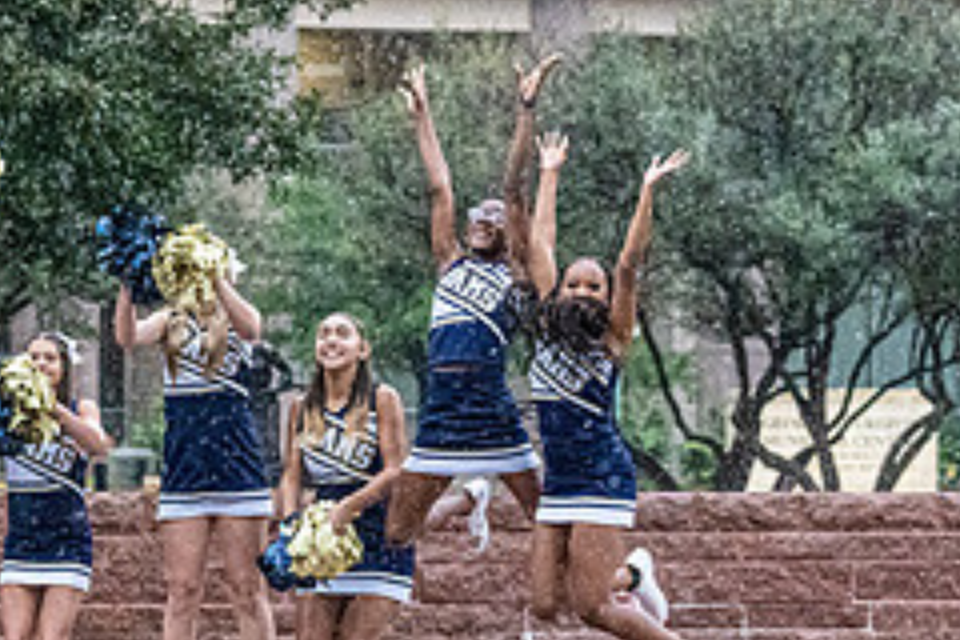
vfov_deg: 6.4
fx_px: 5733
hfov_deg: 9.5
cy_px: 390
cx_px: -161
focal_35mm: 215
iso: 12800
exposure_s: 1/1250
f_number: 3.5
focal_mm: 70
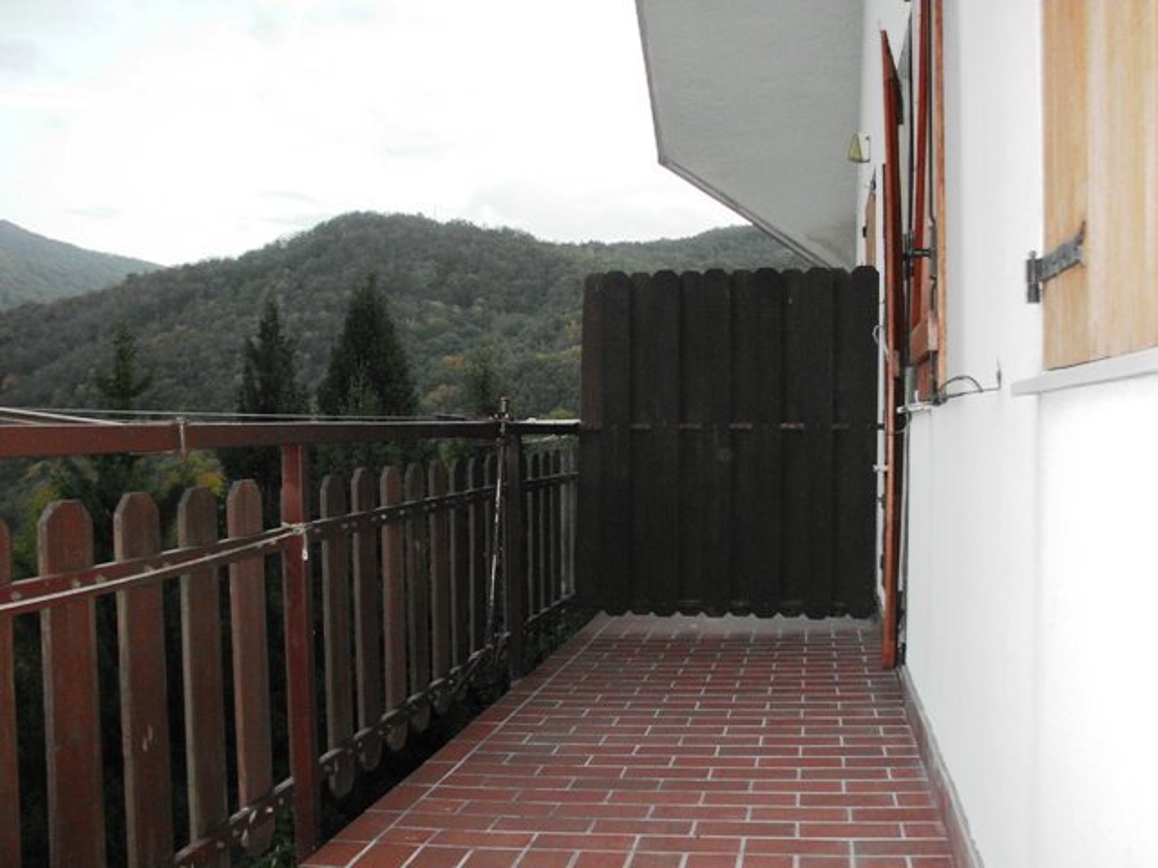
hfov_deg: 51.4
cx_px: 579
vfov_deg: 39.7
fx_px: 1204
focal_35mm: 36
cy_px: 434
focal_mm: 6.3
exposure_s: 1/100
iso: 200
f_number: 2.9
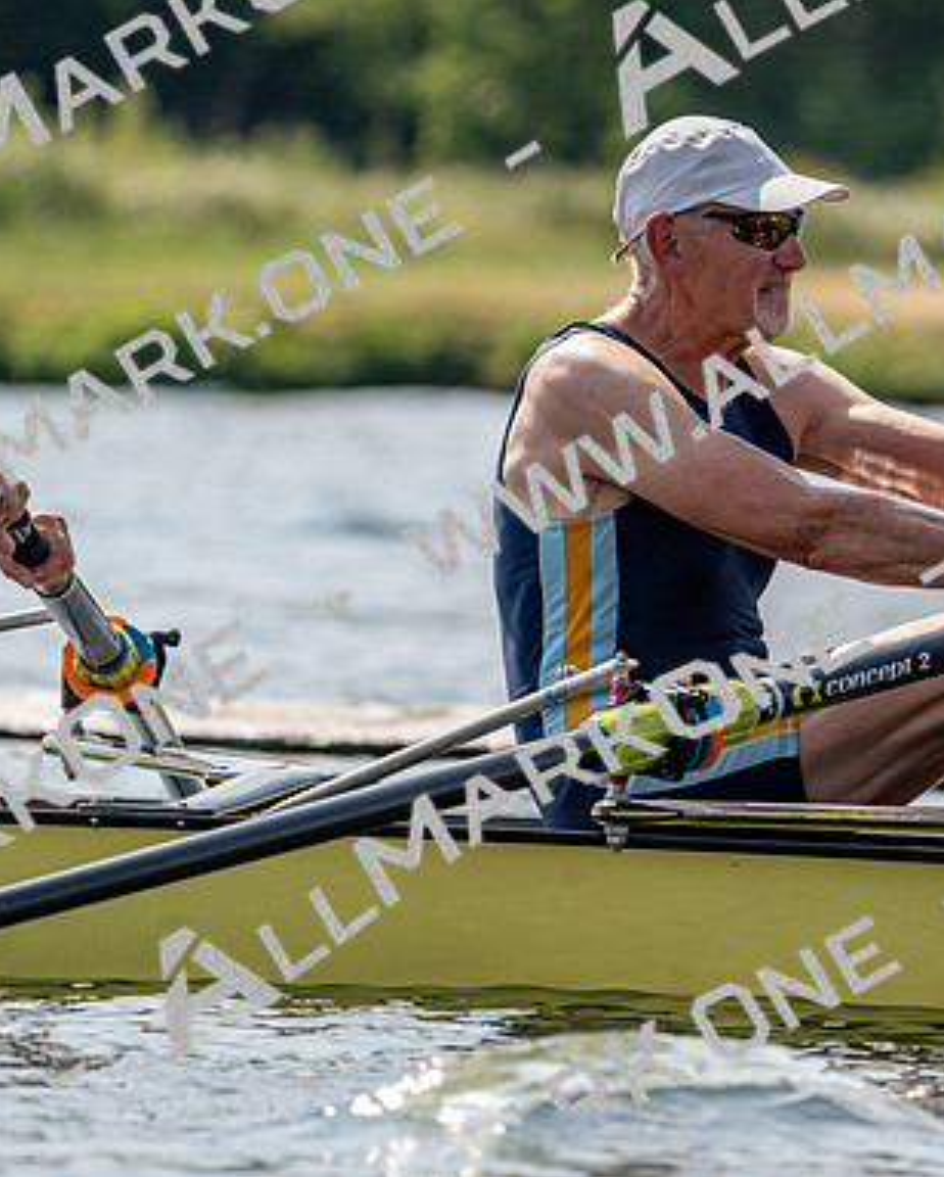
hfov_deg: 3.2
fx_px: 16841
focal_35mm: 483
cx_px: 782
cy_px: 587
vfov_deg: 4.0
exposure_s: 1/1600
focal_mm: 341
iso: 250
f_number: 6.3
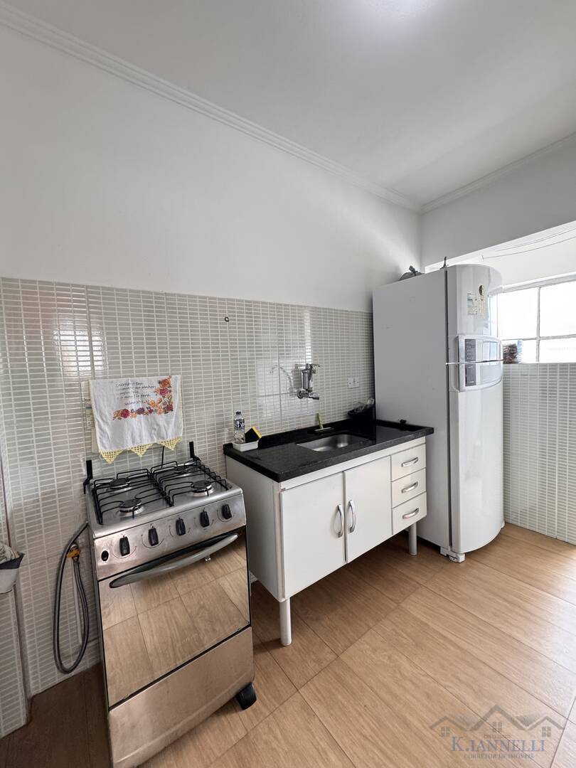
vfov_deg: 102.1
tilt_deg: -4.6
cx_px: 288
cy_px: 384
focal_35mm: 14
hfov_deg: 85.7
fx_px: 311
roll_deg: +1.8
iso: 200
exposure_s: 1/60
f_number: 2.2
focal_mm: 2.22
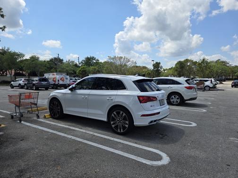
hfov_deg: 73.9
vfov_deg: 58.9
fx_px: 158
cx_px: 119
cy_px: 89
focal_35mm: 23
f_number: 1.8
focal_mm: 5.4
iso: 25
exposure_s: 1/2359
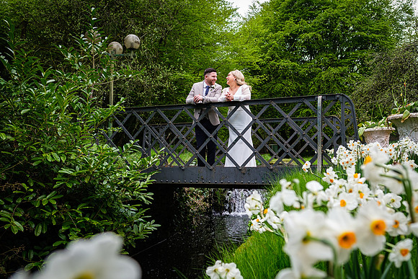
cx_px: 227
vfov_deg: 43.5
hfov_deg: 61.7
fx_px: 349
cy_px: 155
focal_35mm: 30
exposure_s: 1/250
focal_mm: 16
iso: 200
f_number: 3.2
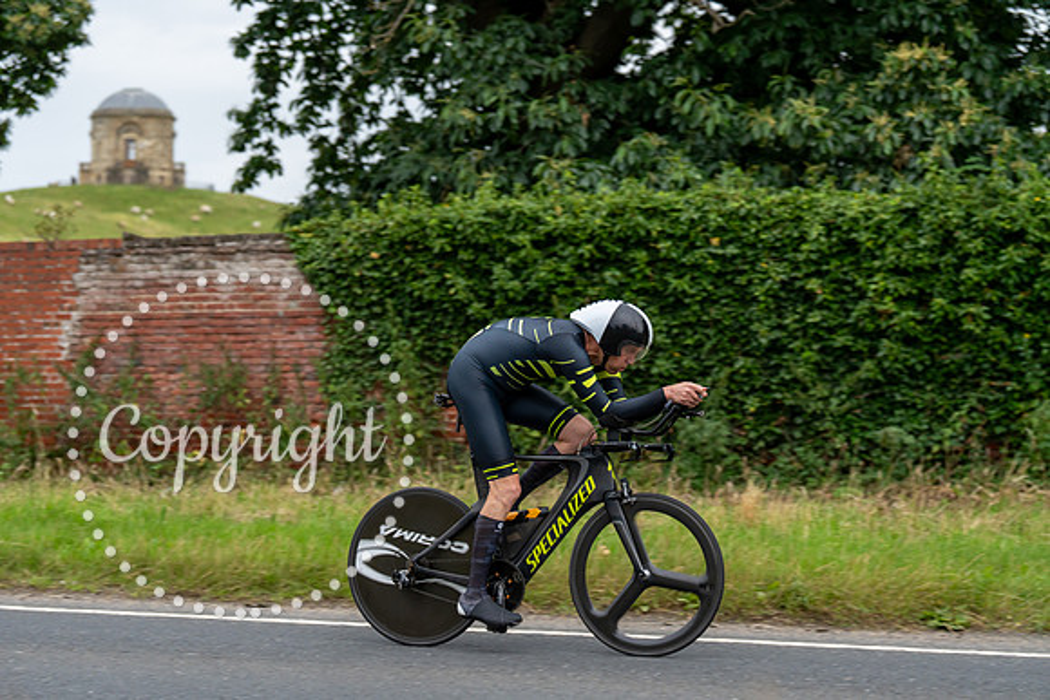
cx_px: 525
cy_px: 350
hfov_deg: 26.0
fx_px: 2275
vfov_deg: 17.5
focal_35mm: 78
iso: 1000
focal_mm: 78
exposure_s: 1/640
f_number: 3.2
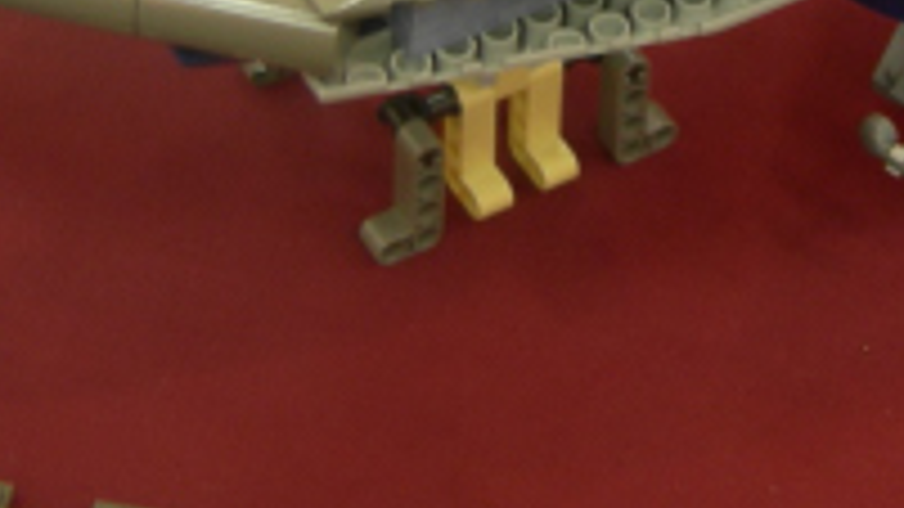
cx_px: 724
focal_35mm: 125
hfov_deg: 17.0
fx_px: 2996
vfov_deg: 9.4
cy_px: -306
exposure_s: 1/4.1
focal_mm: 7.5
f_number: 2.7
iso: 64
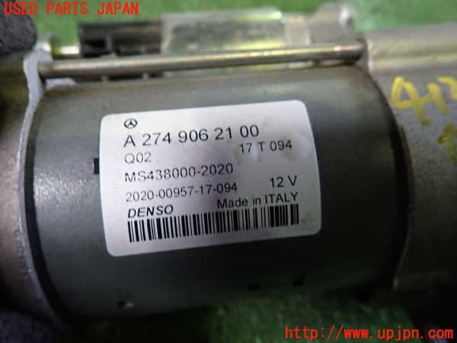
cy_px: 172
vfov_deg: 54.9
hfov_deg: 69.4
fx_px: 330
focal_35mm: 25
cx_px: 228
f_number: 2
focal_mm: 4.5
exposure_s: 1/30
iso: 400
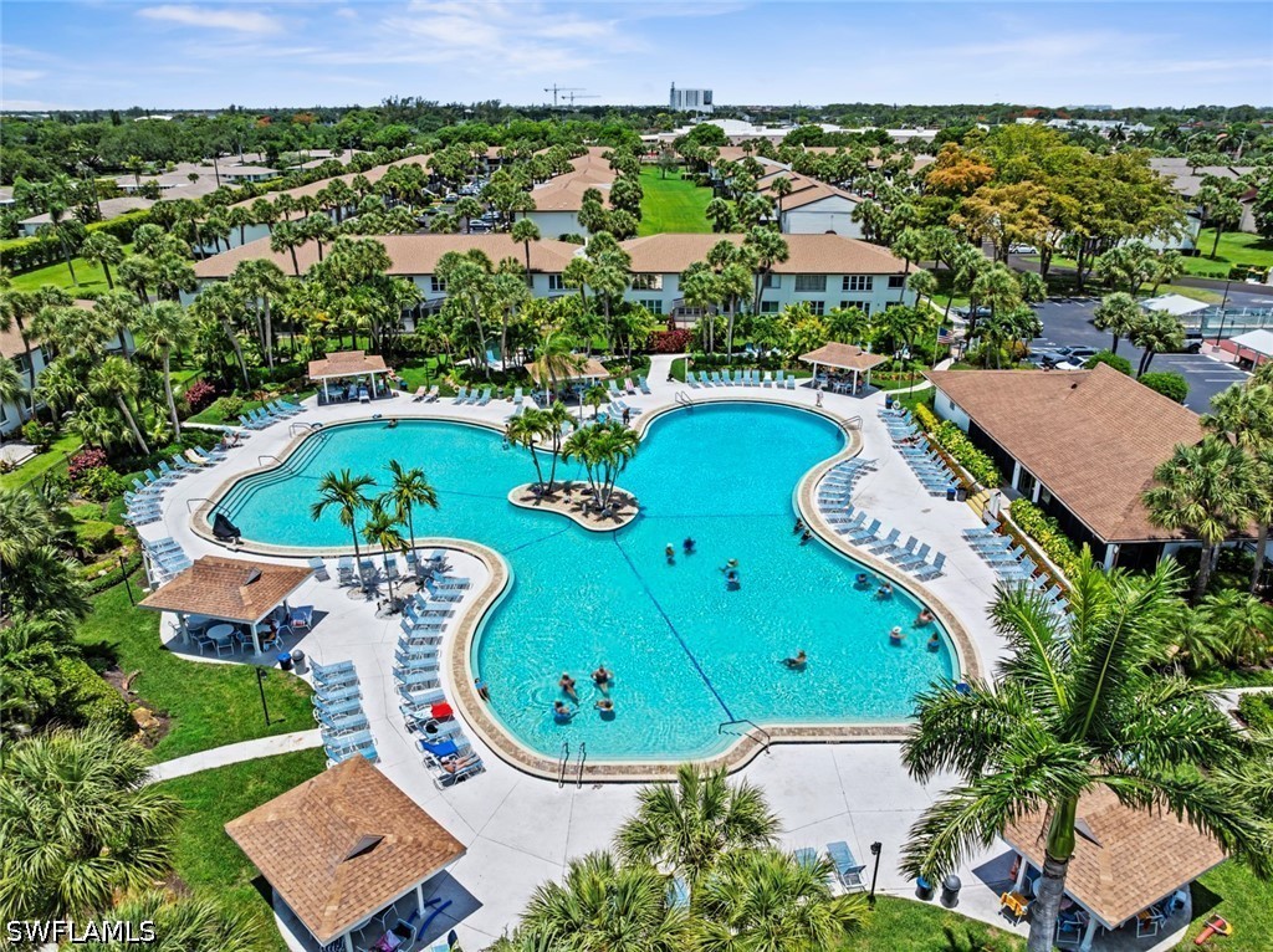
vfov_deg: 56.7
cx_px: 636
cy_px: 476
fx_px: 882
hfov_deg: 71.6
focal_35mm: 24
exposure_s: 1/2500
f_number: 2.8
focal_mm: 12.29
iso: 100
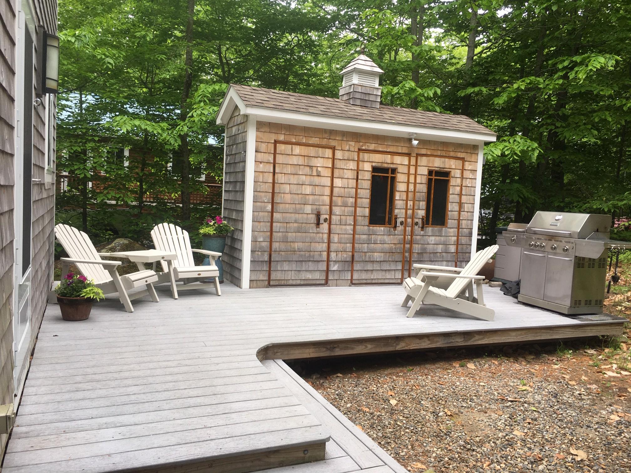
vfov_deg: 48.2
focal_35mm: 29
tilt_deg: -4.9
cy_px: 236
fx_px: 529
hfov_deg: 61.7
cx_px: 316
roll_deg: -2.0
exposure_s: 1/60
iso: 25
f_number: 2.2
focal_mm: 4.15
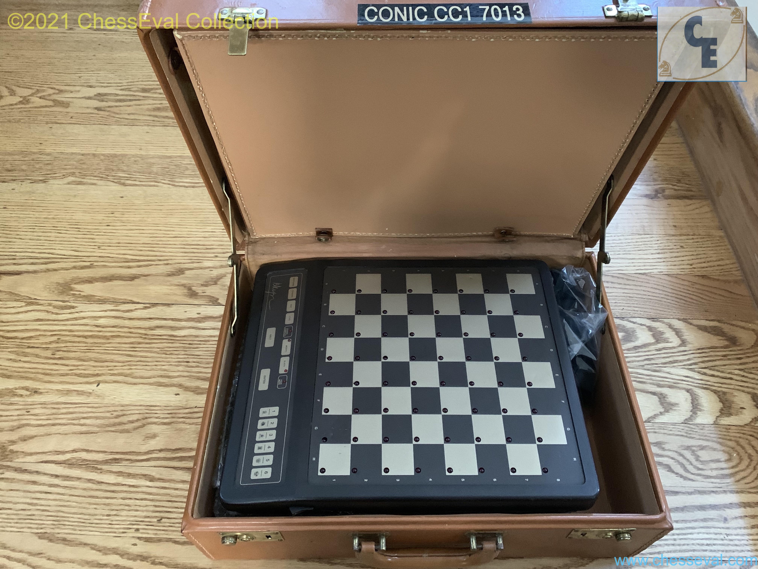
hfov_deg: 67.3
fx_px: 569
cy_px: 284
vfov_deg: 53.1
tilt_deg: -51.2
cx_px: 379
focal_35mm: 26
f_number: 1.8
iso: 640
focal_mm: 4.25
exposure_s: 1/30
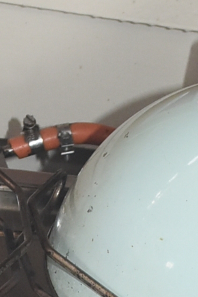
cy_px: 508
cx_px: 61
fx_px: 1663
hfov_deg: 6.8
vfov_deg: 9.7
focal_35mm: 202
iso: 800
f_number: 5
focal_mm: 20
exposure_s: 1/100
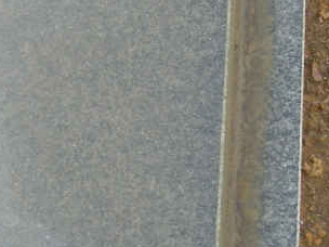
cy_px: 70
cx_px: -170
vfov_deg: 11.0
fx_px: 1274
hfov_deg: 13.8
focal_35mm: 134
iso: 64
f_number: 4.5
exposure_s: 1/320
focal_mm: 6.1
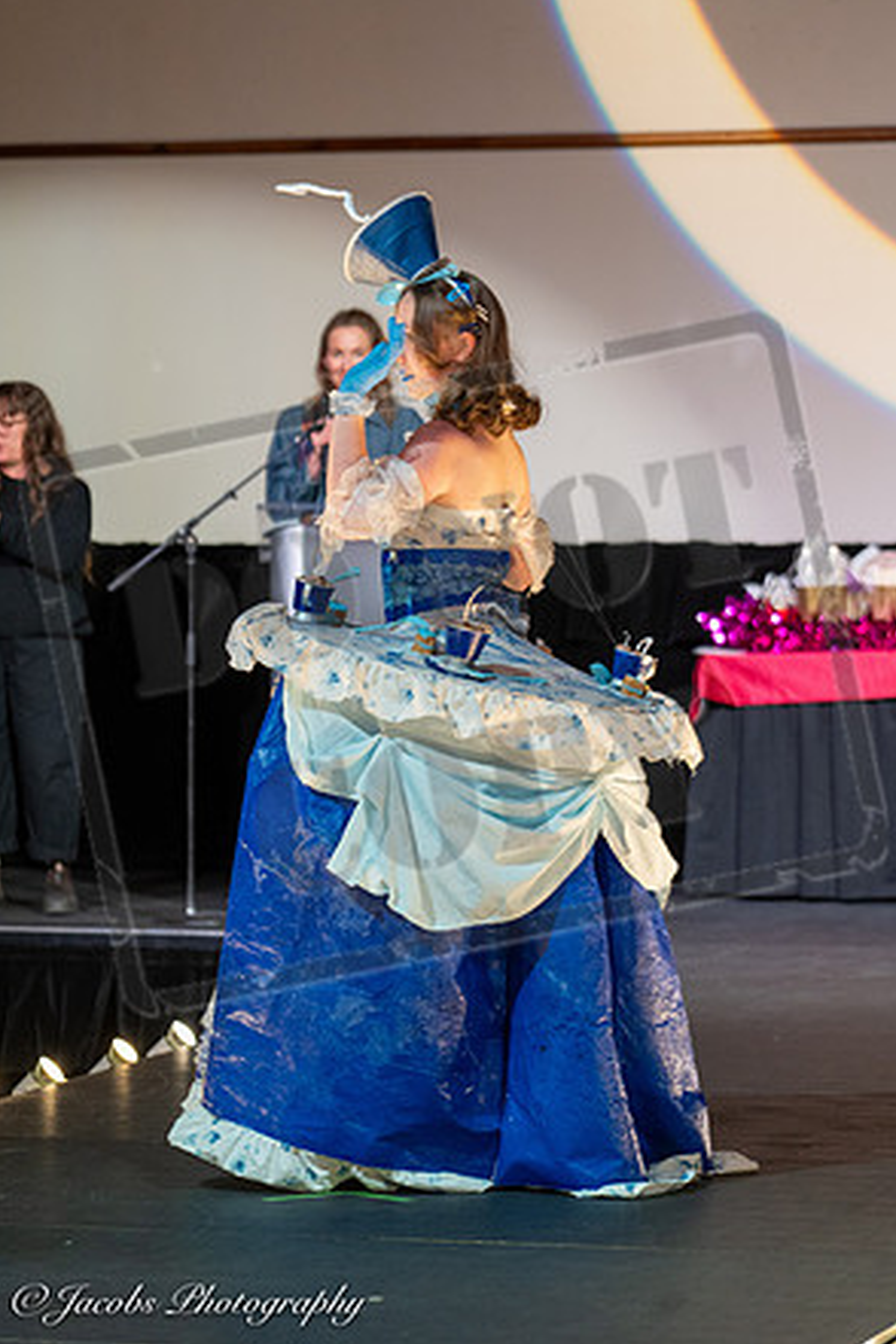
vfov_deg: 13.8
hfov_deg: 9.2
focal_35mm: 149
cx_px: 451
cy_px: 667
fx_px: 5562
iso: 2000
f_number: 4
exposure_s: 1/200
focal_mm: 146
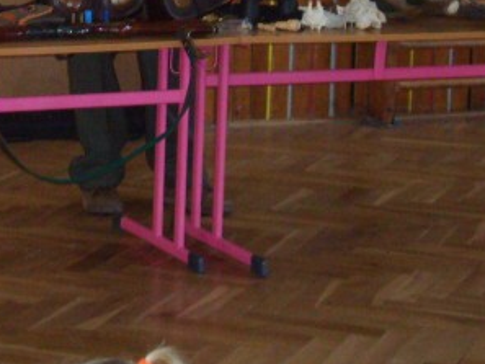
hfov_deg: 13.8
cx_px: -38
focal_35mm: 140
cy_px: -55
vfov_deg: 10.5
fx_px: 1962
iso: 253
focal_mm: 8.7
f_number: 3.3
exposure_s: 1/45
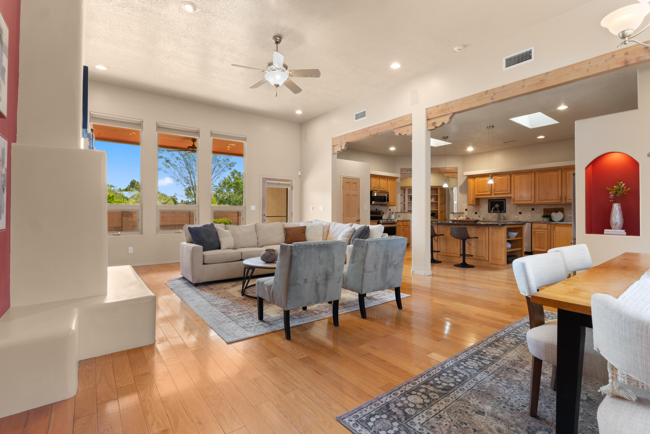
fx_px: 306
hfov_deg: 93.4
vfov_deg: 70.6
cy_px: 217
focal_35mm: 17
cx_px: 325
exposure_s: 1/1.67
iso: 100
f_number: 8
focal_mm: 11.3
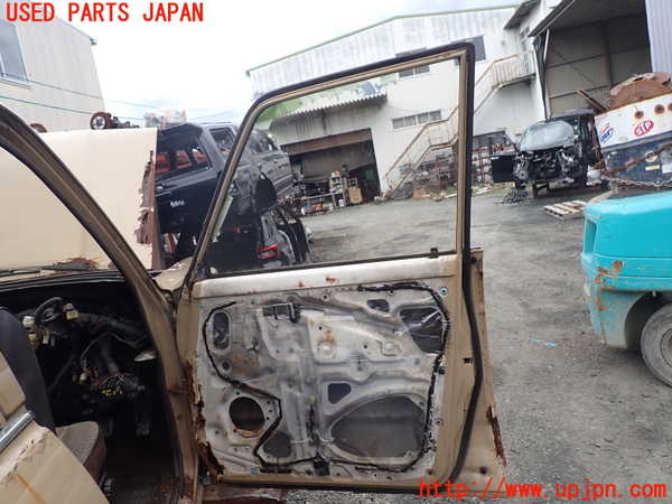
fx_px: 485
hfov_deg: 69.4
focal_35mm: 25
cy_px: 252
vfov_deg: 54.9
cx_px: 336
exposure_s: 1/640
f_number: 2.8
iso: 100
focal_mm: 4.5
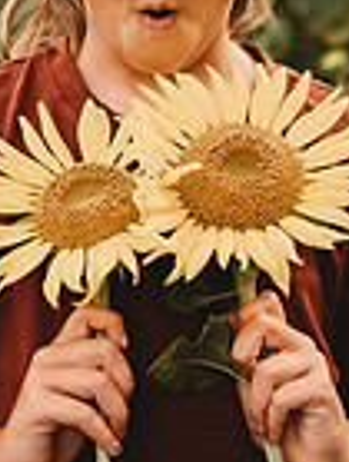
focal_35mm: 101
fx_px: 1352
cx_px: 102
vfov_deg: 18.8
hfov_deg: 14.7
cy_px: -13
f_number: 2.2
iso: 125
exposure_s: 1/400
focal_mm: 24
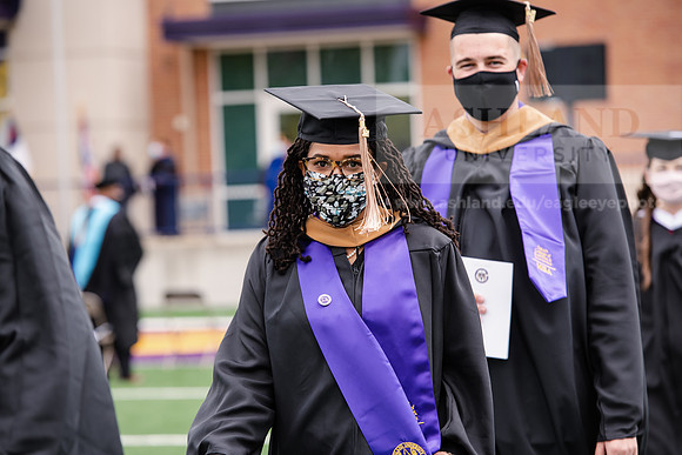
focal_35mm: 160
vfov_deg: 8.6
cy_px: 228
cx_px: 341
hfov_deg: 12.8
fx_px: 3032
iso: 400
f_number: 5
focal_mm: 160
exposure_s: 1/500
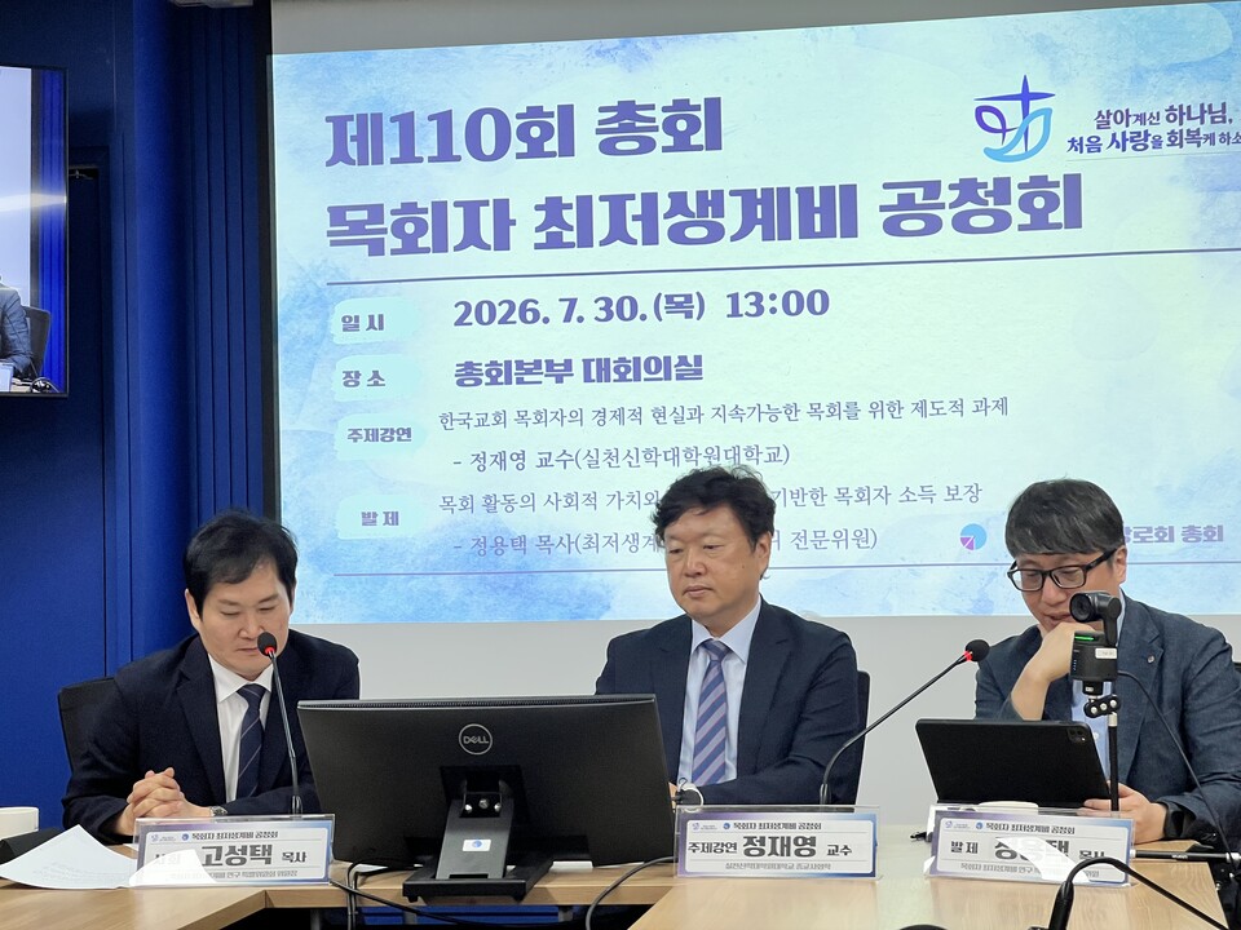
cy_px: 465
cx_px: 620
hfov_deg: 25.3
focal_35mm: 77
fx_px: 2760
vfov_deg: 19.1
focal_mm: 9
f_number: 2.8
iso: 125
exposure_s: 1/120
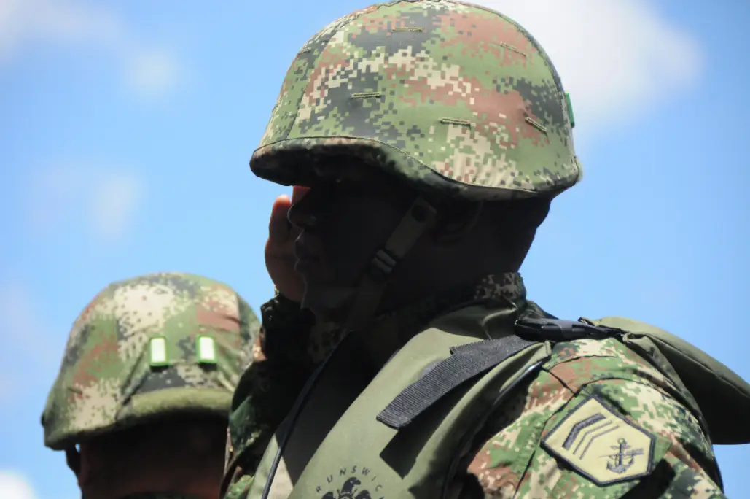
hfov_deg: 8.1
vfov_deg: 5.4
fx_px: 5307
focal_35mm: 255
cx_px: 375
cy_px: 250
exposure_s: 1/8000
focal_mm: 170
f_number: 5.6
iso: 2800
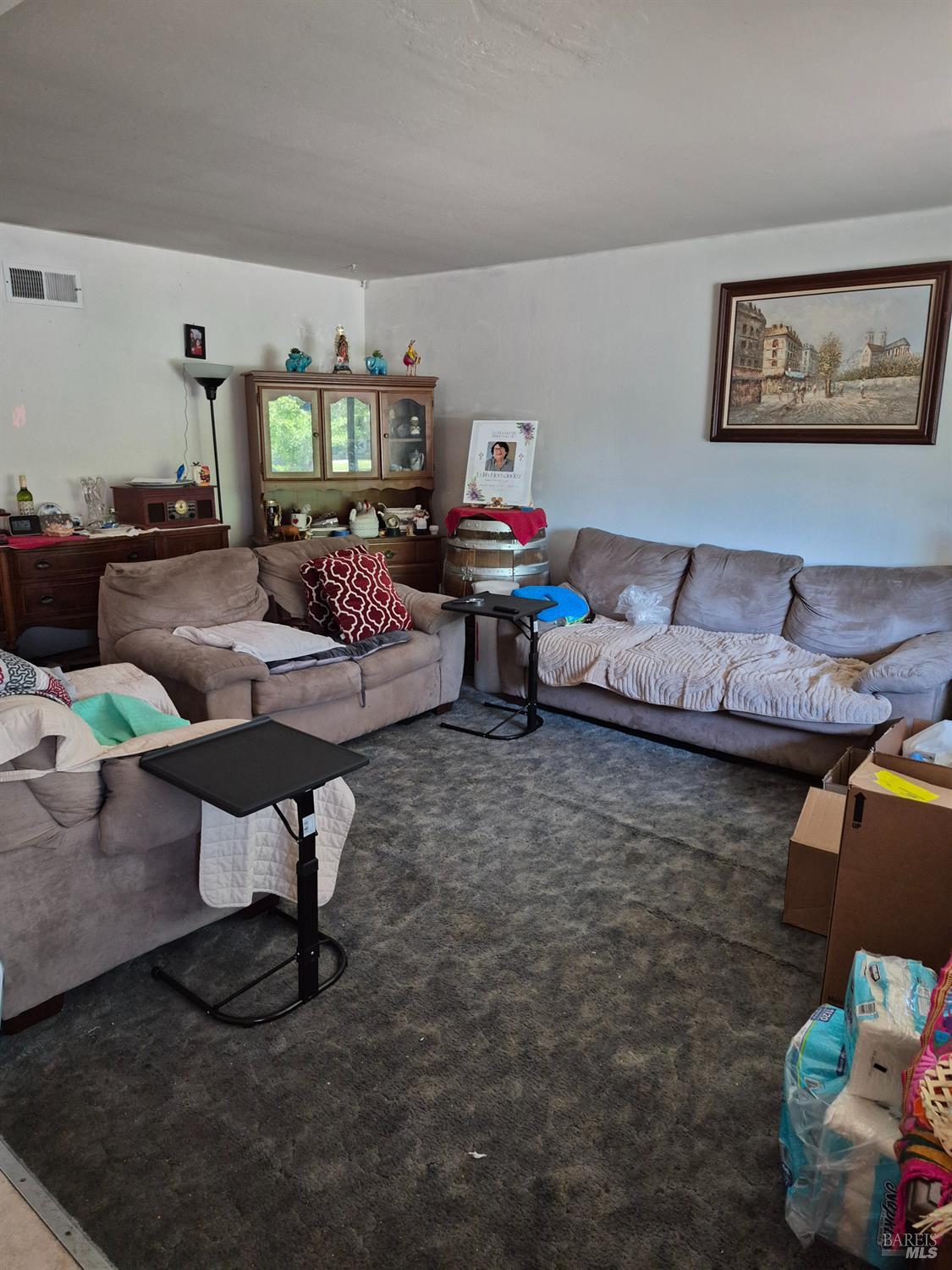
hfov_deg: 58.9
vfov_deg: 73.9
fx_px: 843
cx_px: 476
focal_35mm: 23
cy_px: 635
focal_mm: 5.4
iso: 800
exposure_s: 1/120
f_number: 1.8
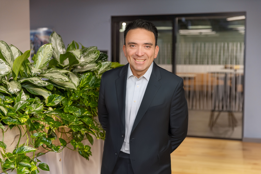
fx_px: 362
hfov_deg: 39.6
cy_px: 87
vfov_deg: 27.0
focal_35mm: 50
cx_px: 130
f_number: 1.4
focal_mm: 50
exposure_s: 1/180
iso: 100
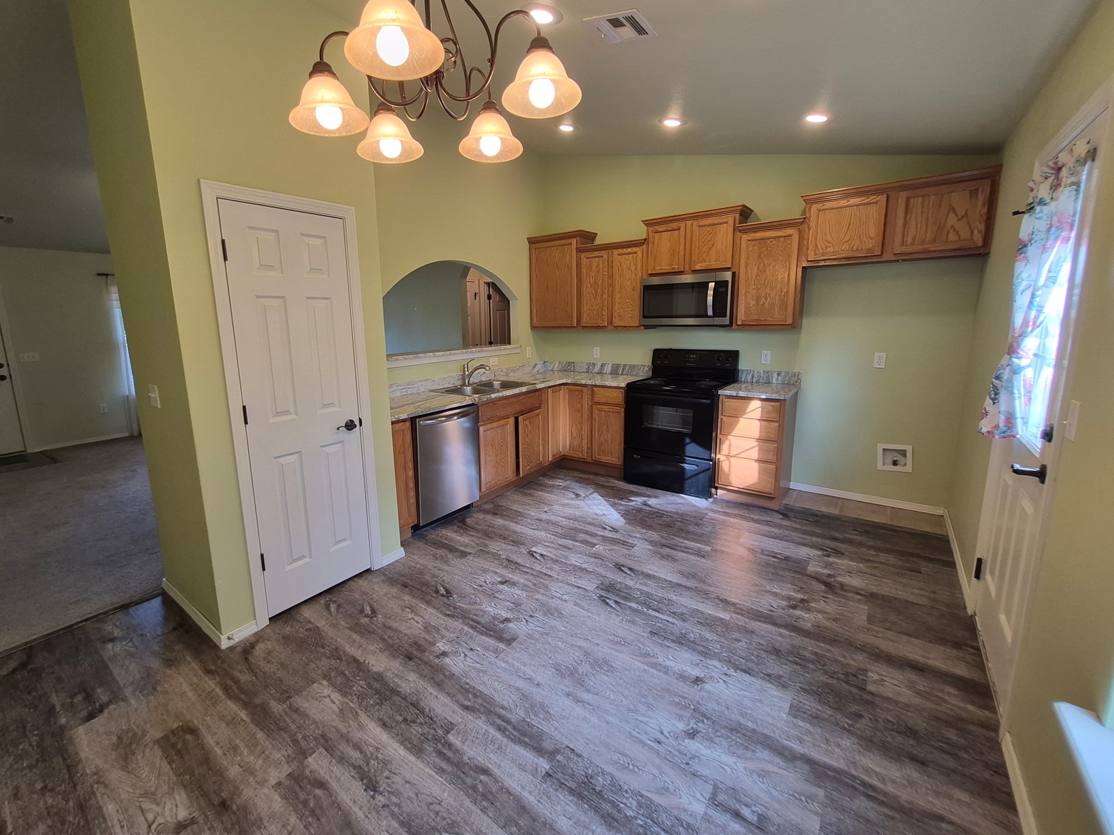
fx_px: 451
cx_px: 525
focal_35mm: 14
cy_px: 391
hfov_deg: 102.0
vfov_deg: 85.6
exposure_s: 1/60
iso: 64
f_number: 2.2
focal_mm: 1.74
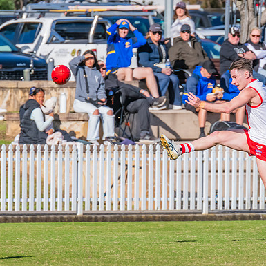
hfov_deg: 2.0
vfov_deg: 2.0
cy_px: 166
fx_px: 7764
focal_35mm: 893
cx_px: 213
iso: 800
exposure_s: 1/1250
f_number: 13
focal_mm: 420
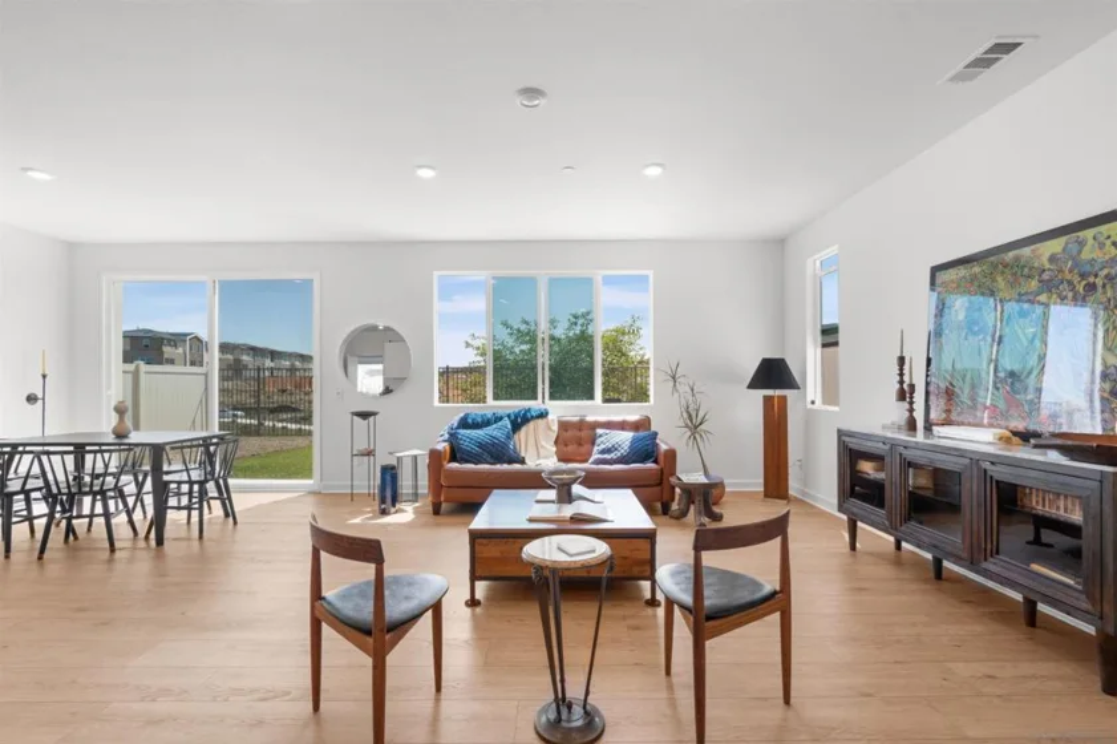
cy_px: 372
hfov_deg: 96.8
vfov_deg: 73.7
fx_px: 496
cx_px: 558
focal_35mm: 16
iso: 100
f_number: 9
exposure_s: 1/8
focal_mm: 16
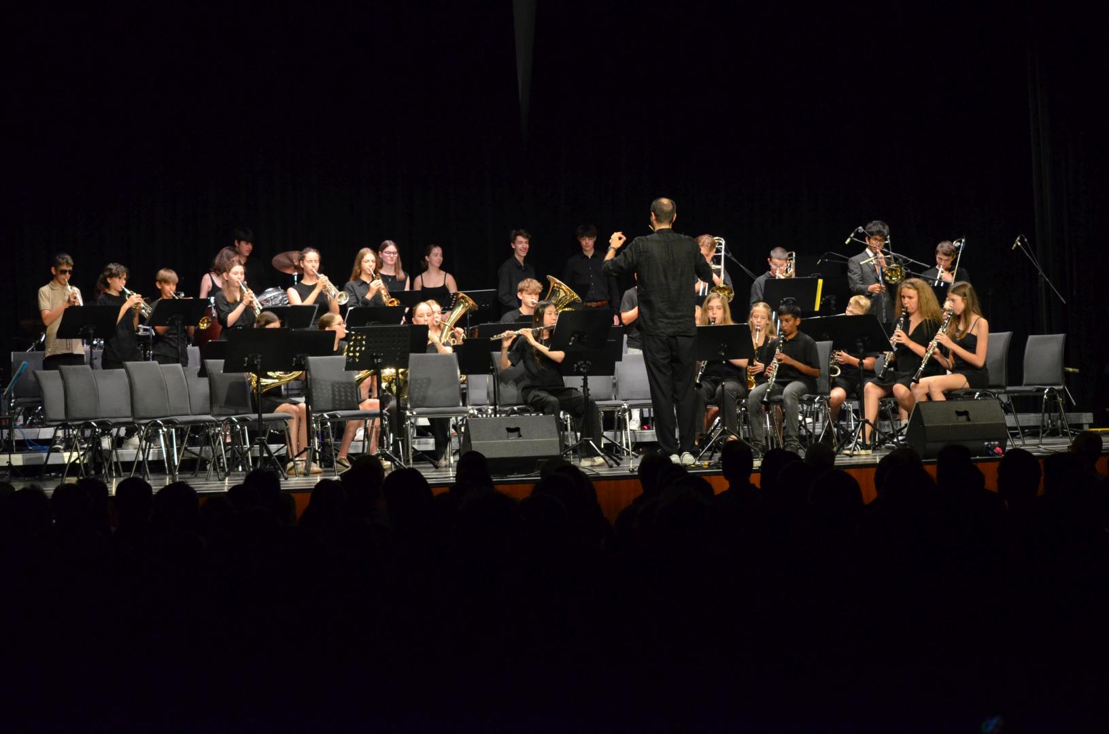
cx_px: 554
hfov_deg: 24.7
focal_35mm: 82
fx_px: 2536
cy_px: 367
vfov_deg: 16.5
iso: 2500
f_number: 5.6
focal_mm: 55
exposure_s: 1/125
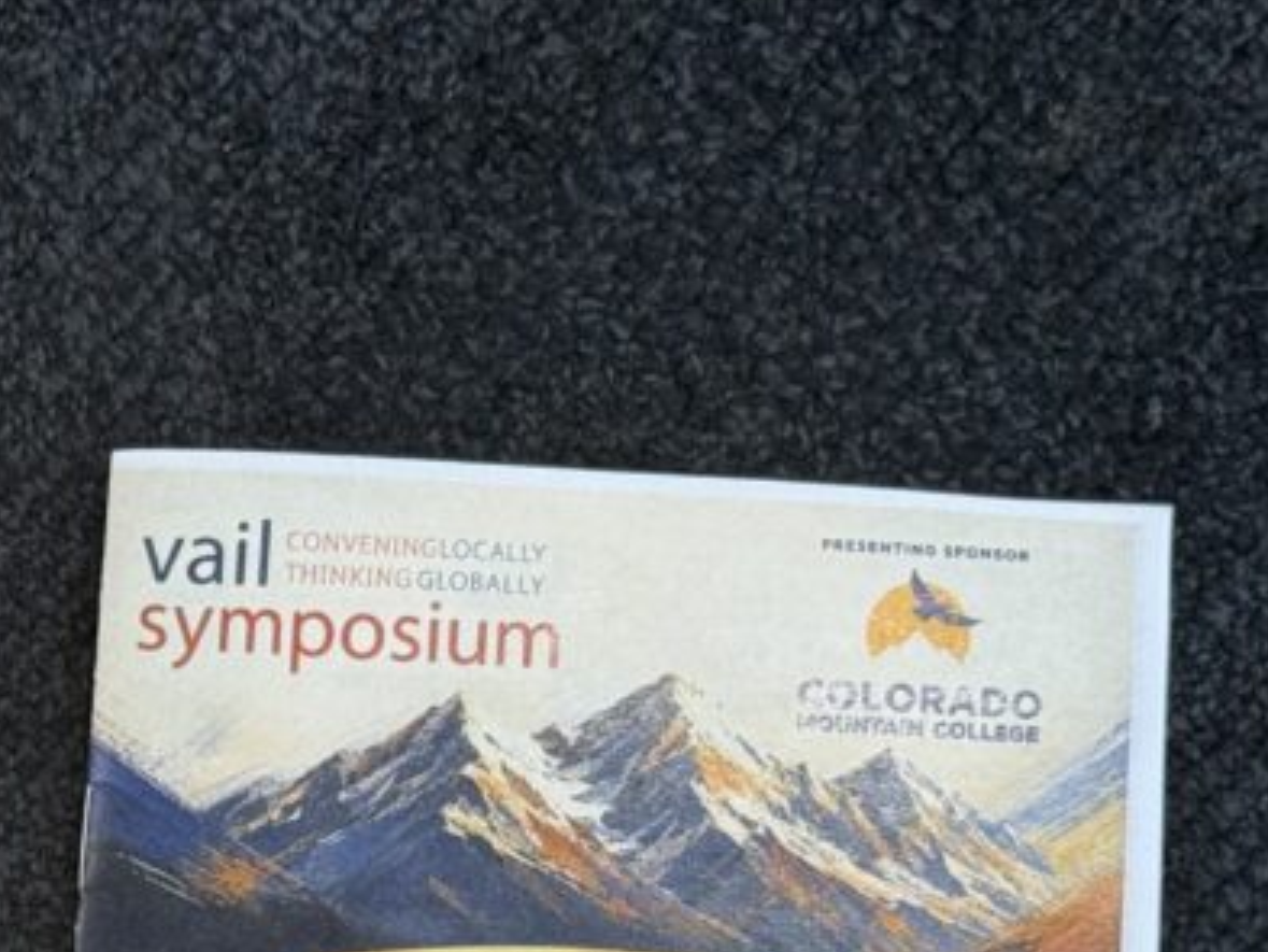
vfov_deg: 11.6
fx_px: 4580
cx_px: -145
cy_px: 1236
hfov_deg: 15.3
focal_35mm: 125
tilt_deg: -79.4
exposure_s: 1/72
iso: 100
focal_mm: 6.76
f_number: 1.78
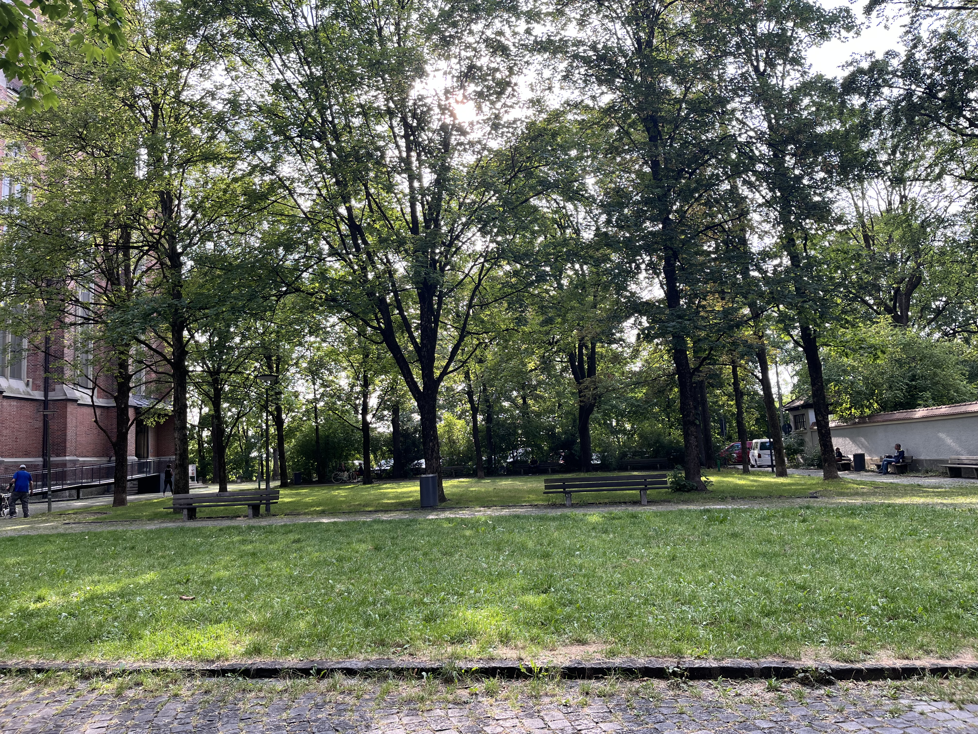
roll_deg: +3.7
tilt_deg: +7.4
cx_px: 489
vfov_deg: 53.1
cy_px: 367
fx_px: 735
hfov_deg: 67.3
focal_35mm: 26
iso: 40
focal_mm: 5.1
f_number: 1.6
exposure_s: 1/257
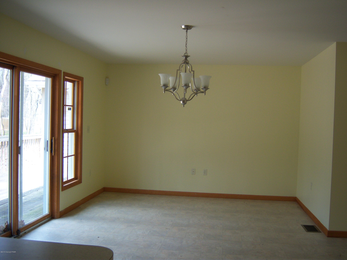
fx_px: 361
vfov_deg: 39.7
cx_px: 174
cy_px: 130
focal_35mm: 36
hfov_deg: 51.4
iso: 100
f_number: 2.8
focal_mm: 7.5
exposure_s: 1/60
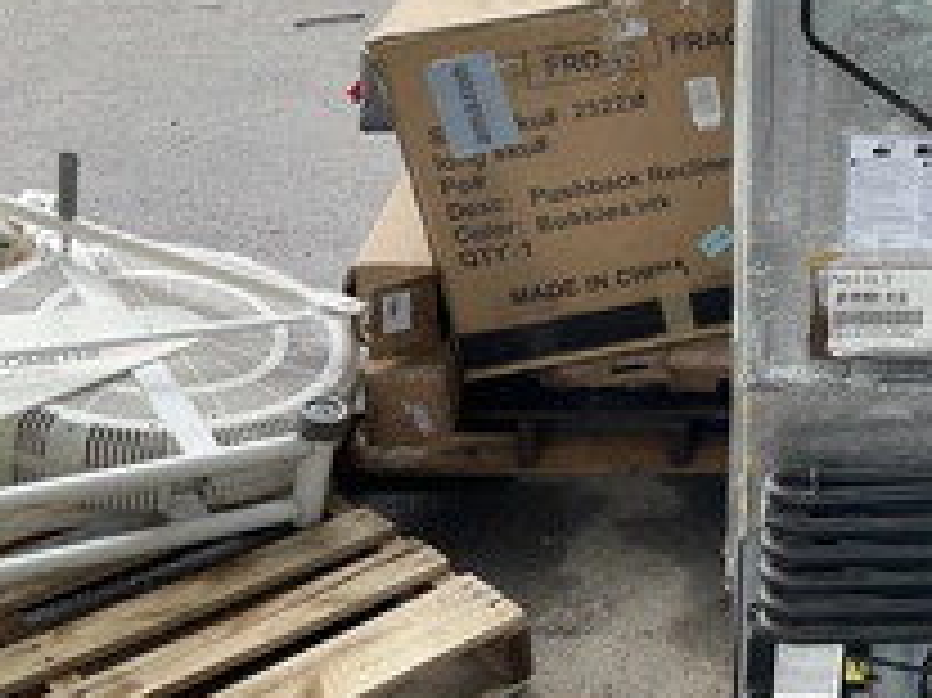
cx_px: 896
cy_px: 252
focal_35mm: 56
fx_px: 1507
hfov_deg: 32.1
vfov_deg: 26.0
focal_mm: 3
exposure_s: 1/131
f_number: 1.8
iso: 16
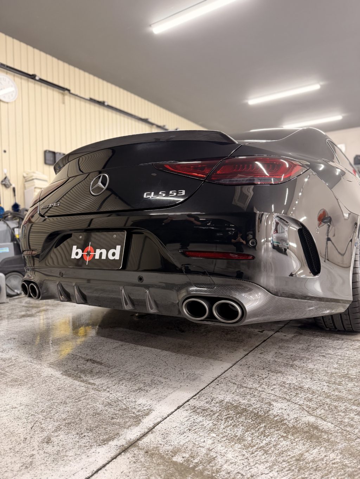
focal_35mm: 24
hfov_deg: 56.8
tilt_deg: -2.2
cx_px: 180
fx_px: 333
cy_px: 240
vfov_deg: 71.6
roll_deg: +1.4
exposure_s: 1/70
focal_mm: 6.76
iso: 200
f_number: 1.78
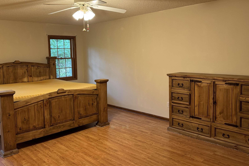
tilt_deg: -5.6
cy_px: 71
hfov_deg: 58.3
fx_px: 221
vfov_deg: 41.0
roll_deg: +1.3
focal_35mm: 32
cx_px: 101
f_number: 1.78
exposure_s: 1/60
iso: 250
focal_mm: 6.76
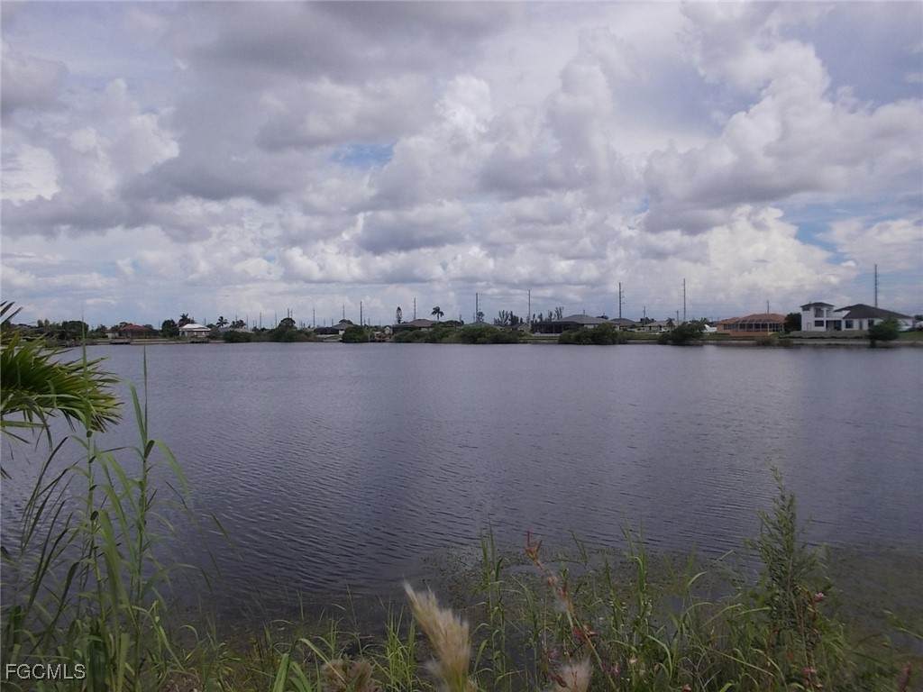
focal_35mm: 29
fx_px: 773
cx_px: 462
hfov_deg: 61.7
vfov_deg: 48.2
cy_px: 346
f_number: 3.3
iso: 80
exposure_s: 1/1600
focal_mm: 4.1
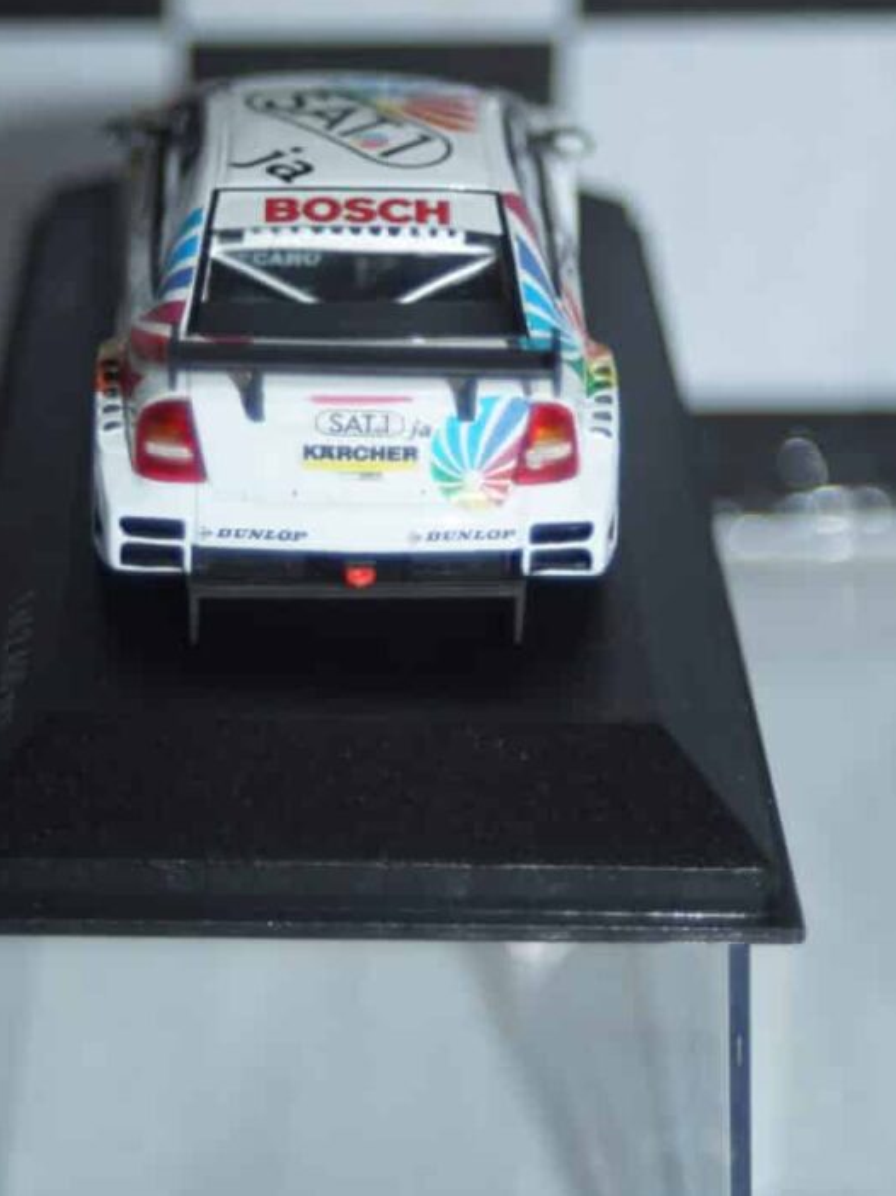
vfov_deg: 17.7
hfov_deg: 13.3
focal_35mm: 111
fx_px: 3833
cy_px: 484
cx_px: 397
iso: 250
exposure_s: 1/80
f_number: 5.6
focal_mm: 60
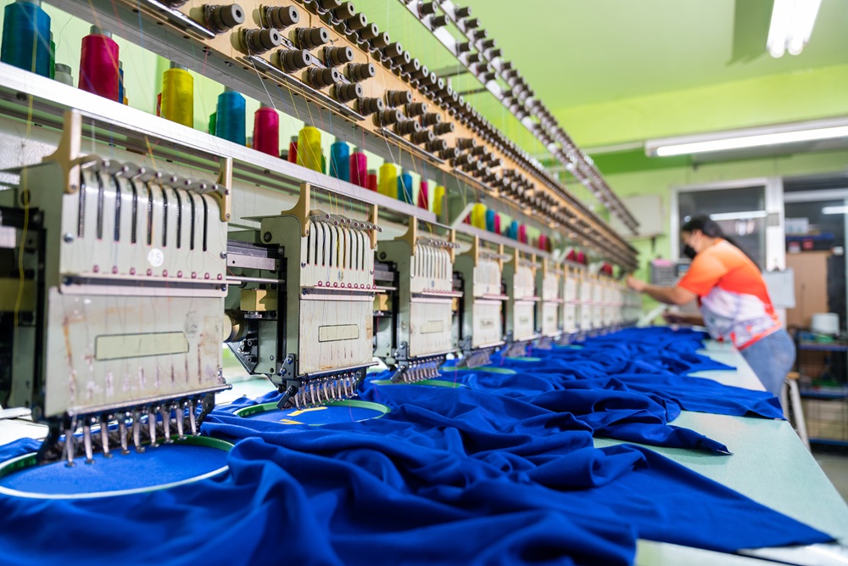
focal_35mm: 24
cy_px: 283
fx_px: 565
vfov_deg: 53.1
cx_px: 424
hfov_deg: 73.7
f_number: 2.8
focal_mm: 24
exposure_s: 1/60
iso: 500
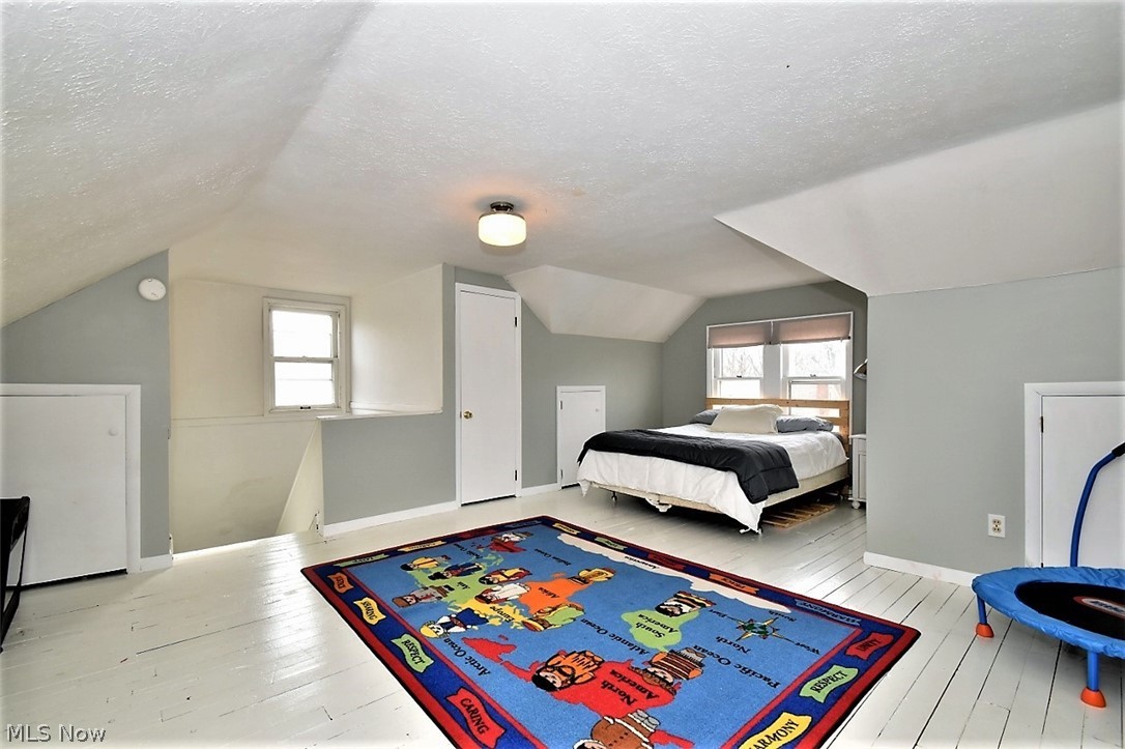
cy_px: 374
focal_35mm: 15
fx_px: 469
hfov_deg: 100.4
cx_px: 562
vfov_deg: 77.3
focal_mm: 10
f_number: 18
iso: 800
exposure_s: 1/60
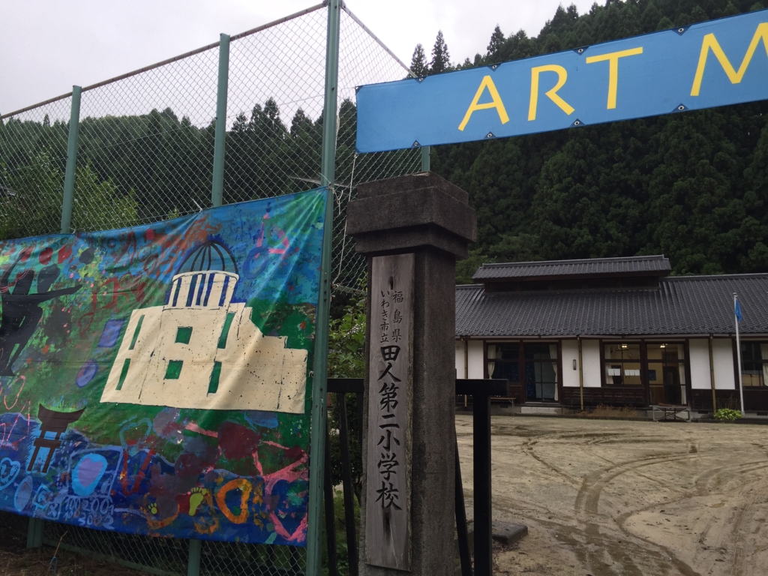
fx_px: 643
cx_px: 384
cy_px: 288
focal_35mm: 29
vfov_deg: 48.2
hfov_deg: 61.7
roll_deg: -1.9
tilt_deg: +8.4
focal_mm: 4.15
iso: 32
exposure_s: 1/191
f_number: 2.2
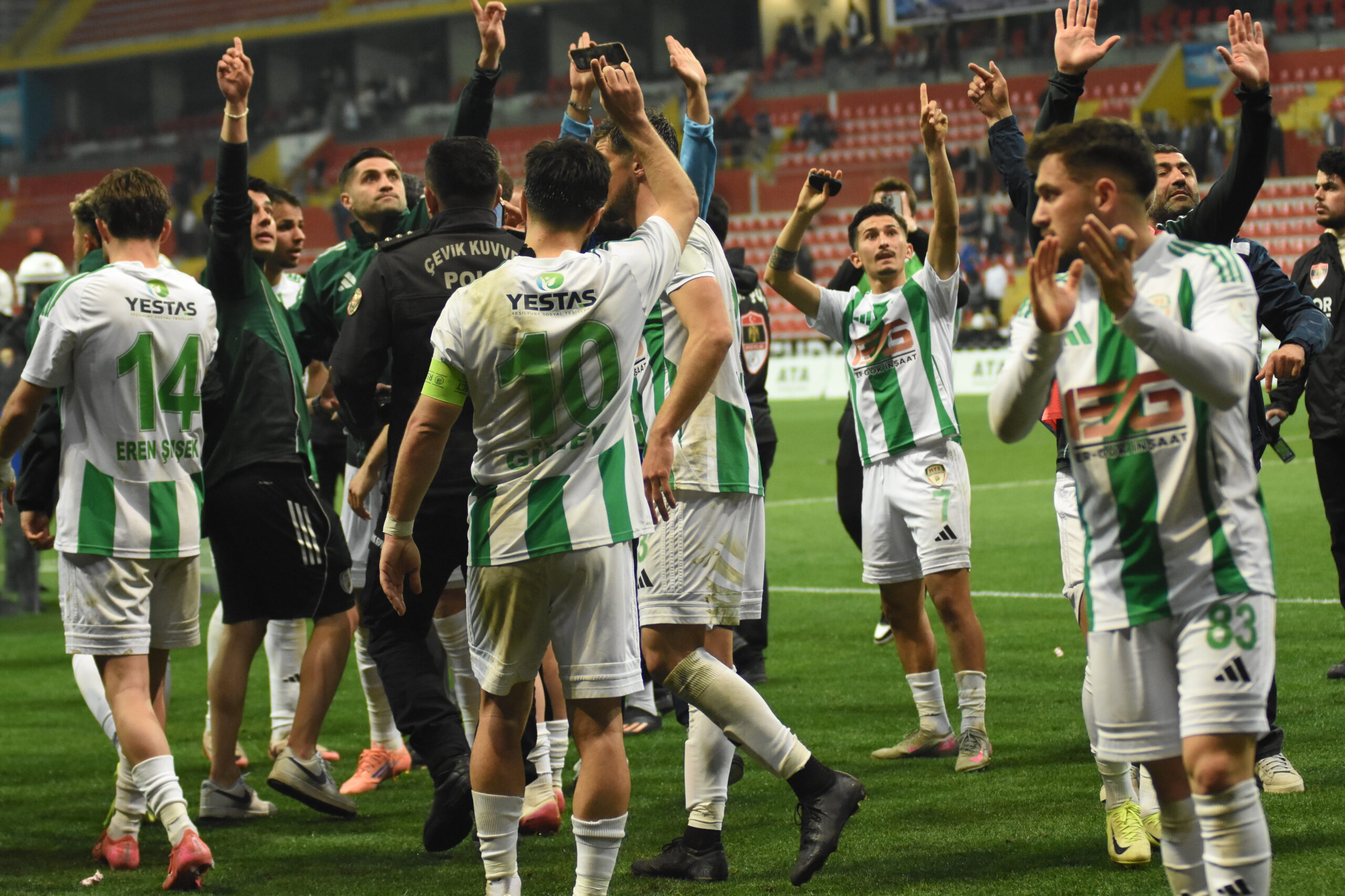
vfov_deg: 13.0
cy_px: 448
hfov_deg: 19.5
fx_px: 3923
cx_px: 672
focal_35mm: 105
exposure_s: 1/800
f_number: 2.8
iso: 2500
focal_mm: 70
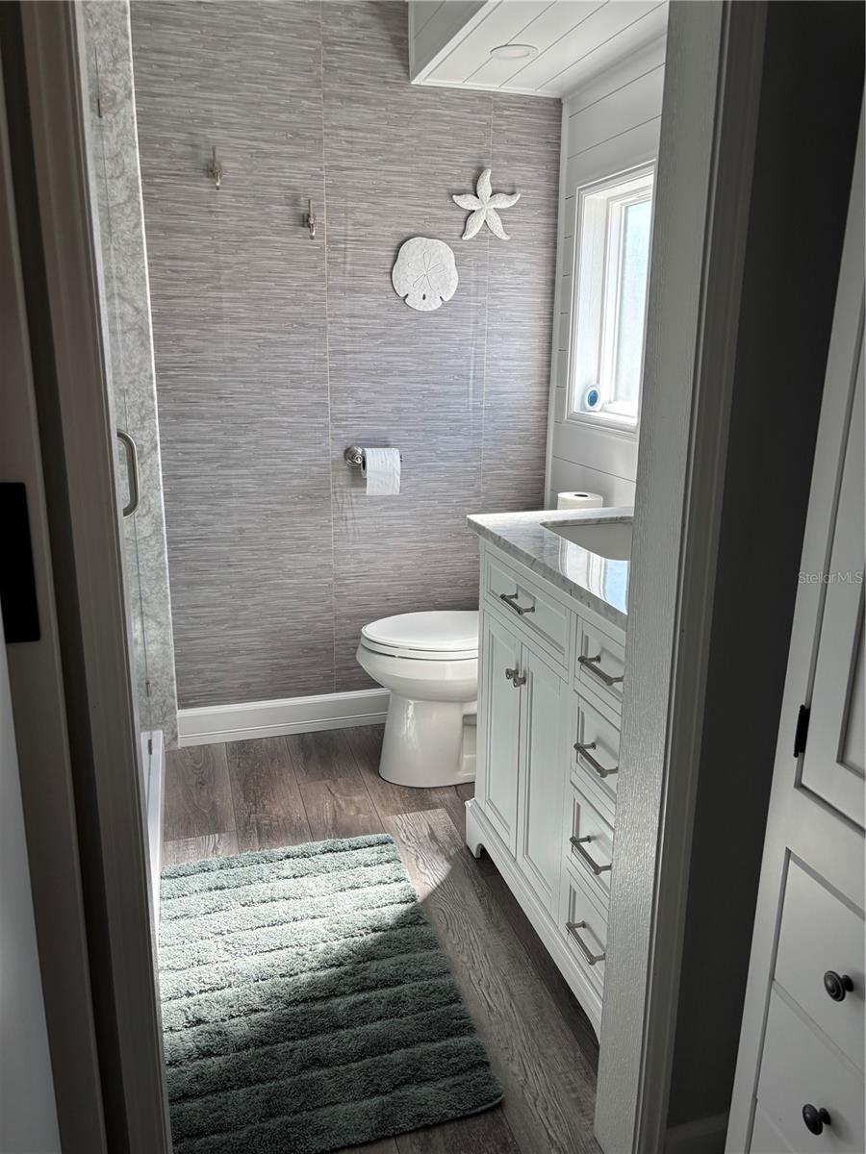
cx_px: 433
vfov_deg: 67.3
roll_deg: -2.0
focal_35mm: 26
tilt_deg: -12.2
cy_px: 577
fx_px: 867
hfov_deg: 53.1
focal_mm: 5.96
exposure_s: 1/120
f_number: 1.6
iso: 50
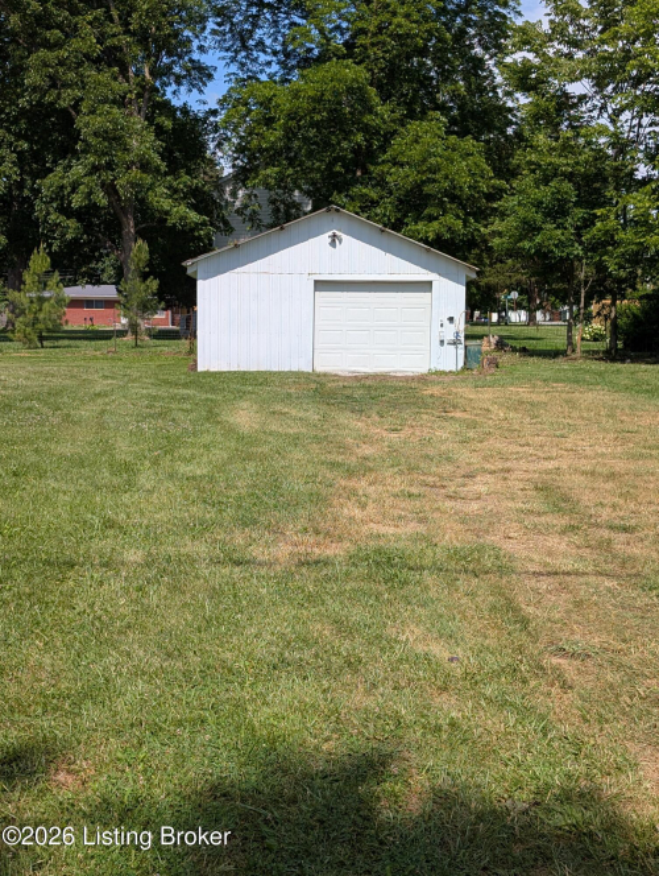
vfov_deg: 38.9
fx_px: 1241
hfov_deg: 29.7
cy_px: 438
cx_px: 330
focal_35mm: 49
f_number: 1.68
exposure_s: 1/1222
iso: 23
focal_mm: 6.9
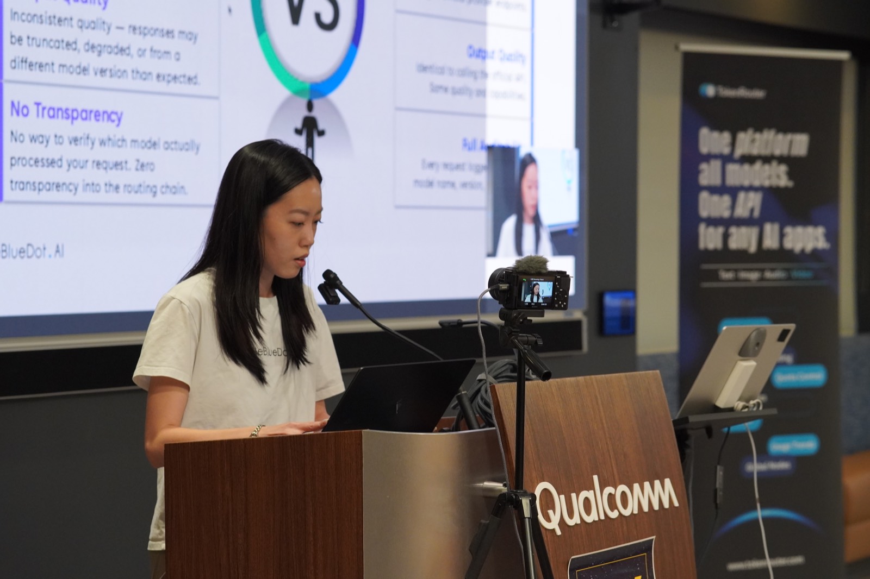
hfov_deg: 18.2
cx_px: 435
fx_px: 2718
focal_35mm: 112
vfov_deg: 12.2
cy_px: 290
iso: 2000
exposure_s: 1/160
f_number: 4
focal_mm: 75
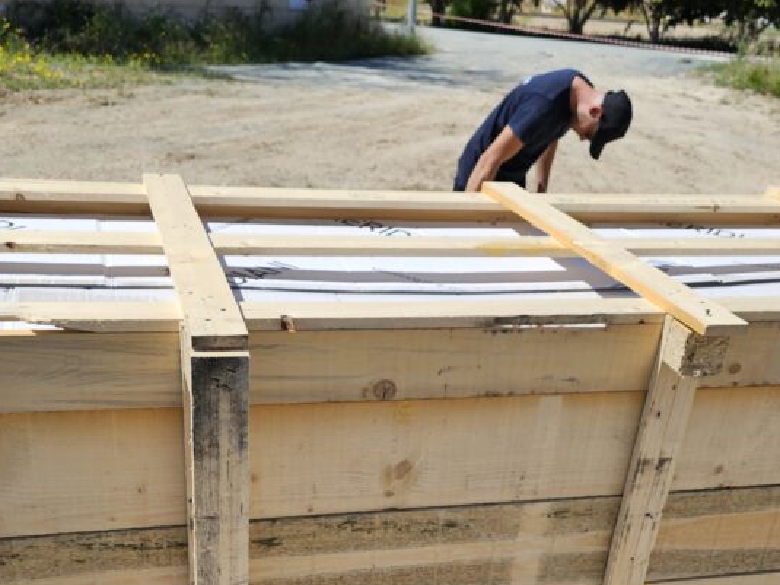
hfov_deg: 42.9
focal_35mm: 44
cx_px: 405
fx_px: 991
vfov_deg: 31.6
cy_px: 506
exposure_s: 1/788
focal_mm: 6.3
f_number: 1.7
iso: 10
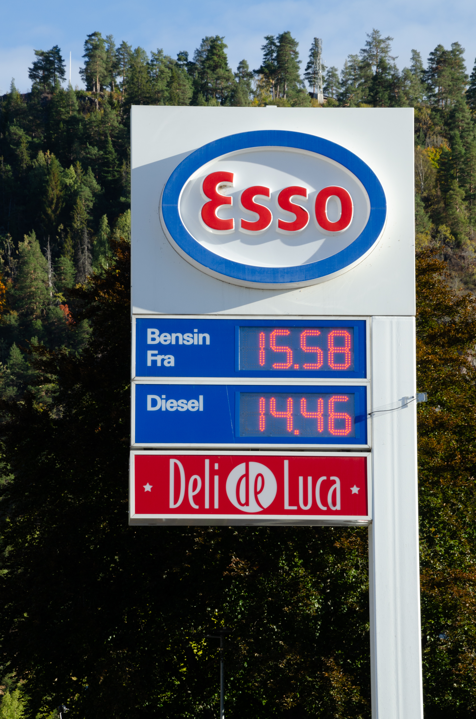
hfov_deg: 8.7
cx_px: 238
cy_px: 360
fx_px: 3138
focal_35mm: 158
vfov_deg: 13.1
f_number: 14
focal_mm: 105
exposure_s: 1/125
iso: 250
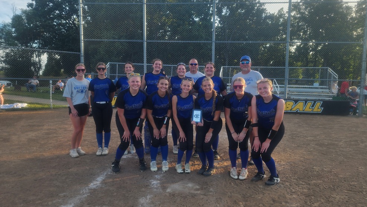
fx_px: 253
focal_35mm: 26
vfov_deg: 44.4
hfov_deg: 71.9
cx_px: 184
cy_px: 98
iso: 16
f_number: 1.8
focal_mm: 6.4
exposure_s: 1/180
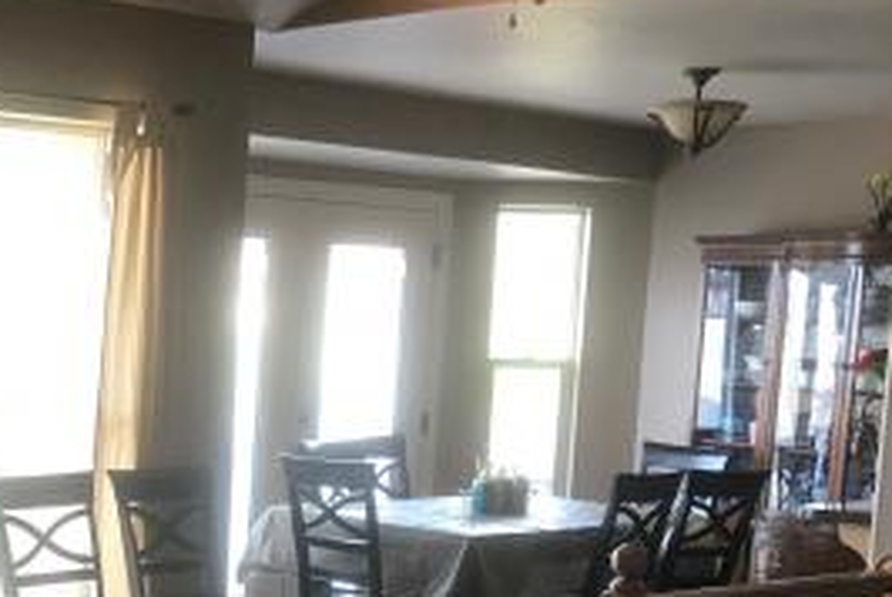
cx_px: -50
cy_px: 550
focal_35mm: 70
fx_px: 1736
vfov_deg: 19.1
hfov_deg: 26.8
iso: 40
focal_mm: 3.99
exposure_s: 1/30
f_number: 1.8
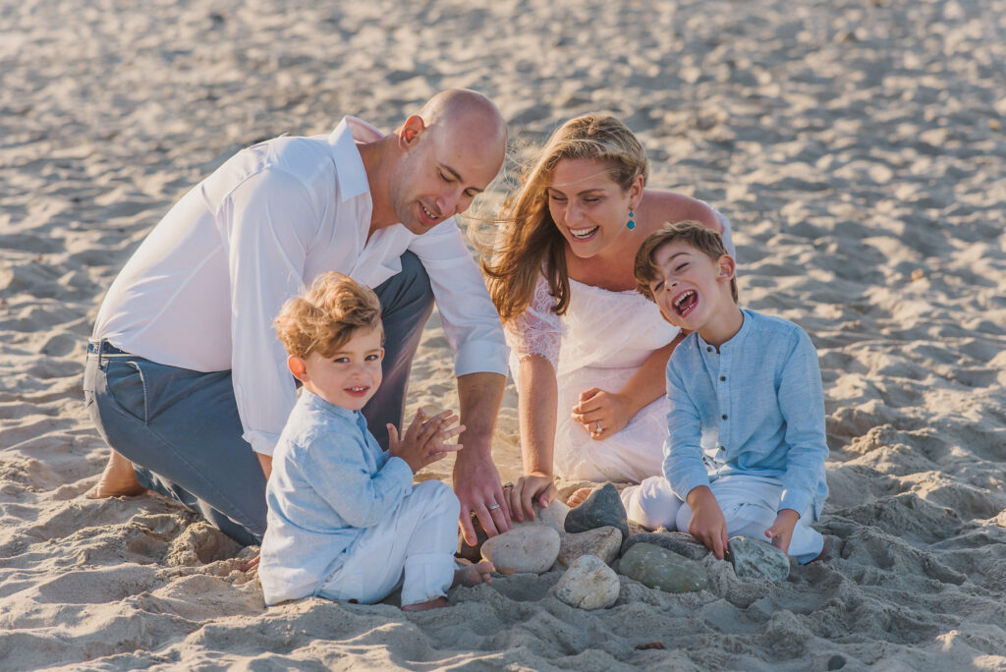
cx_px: 503
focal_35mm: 105
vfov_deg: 13.1
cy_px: 336
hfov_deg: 19.4
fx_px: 2936
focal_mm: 105
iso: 200
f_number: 4
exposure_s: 1/1600
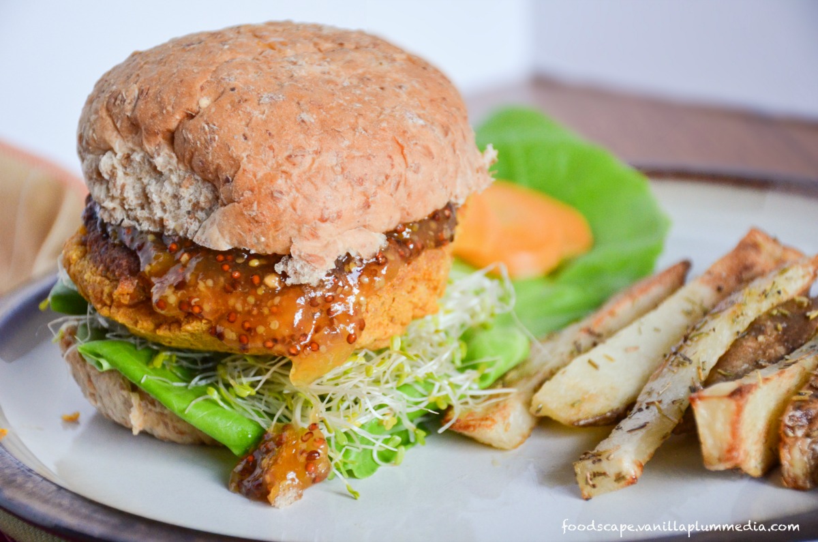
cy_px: 271
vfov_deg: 14.6
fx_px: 2109
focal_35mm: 93
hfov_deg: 22.0
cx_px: 409
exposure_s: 1/40
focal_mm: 62
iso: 1600
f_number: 5
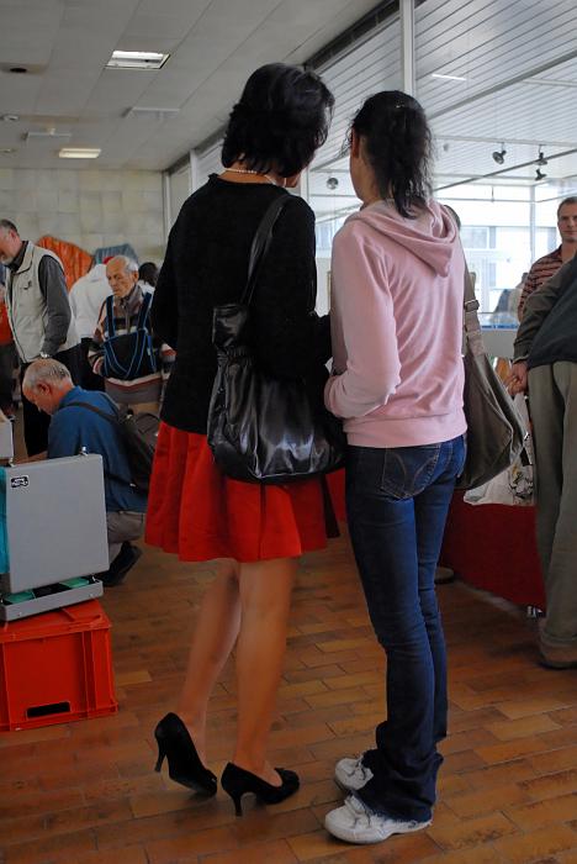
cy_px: 432
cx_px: 288
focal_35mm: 36
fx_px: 864
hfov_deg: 36.9
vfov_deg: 53.1
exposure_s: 1/350
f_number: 2.8
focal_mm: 24
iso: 400
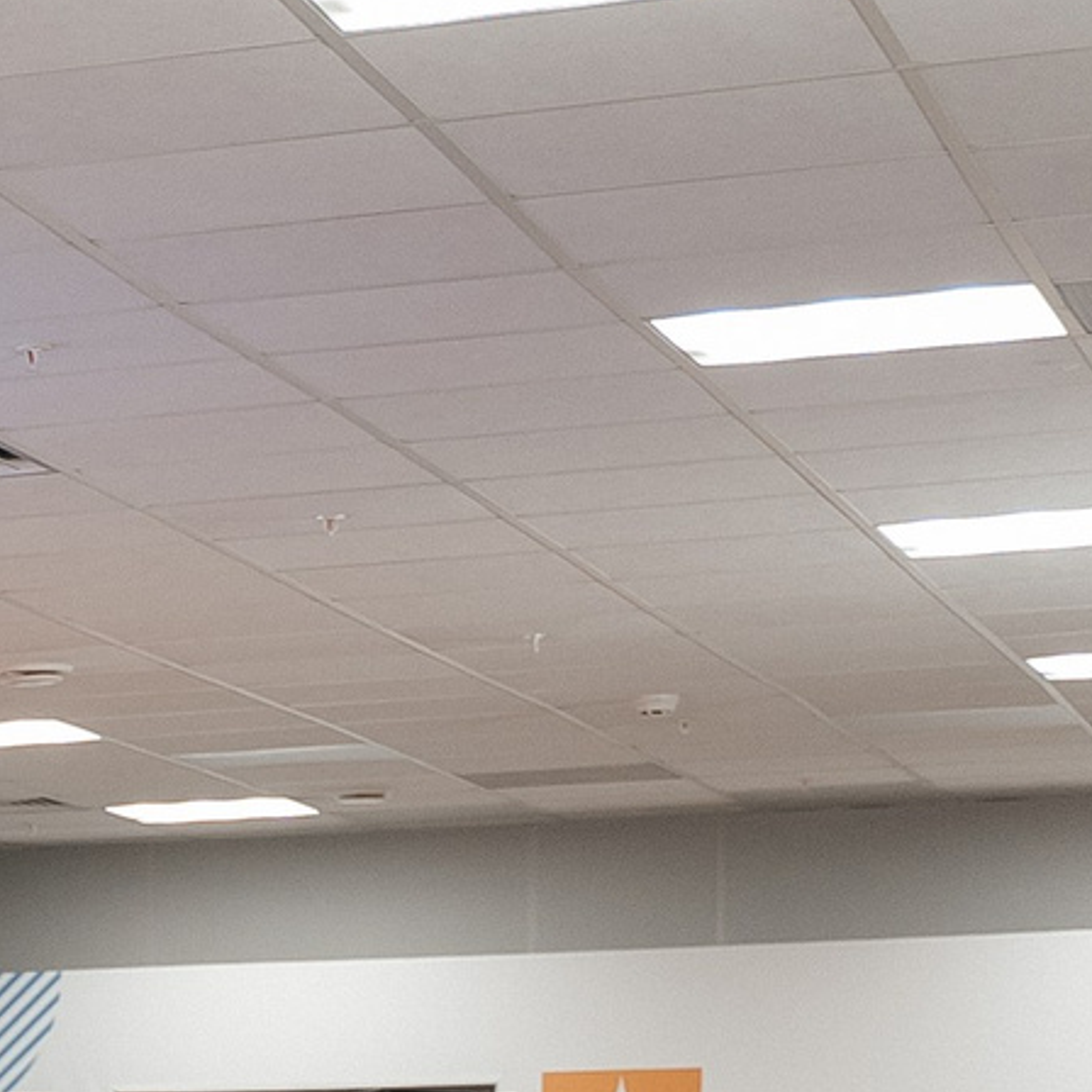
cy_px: 1575
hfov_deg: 9.7
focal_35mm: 151
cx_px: -1838
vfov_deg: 11.2
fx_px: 5389
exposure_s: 1/80
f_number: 2.8
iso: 1000
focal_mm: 28
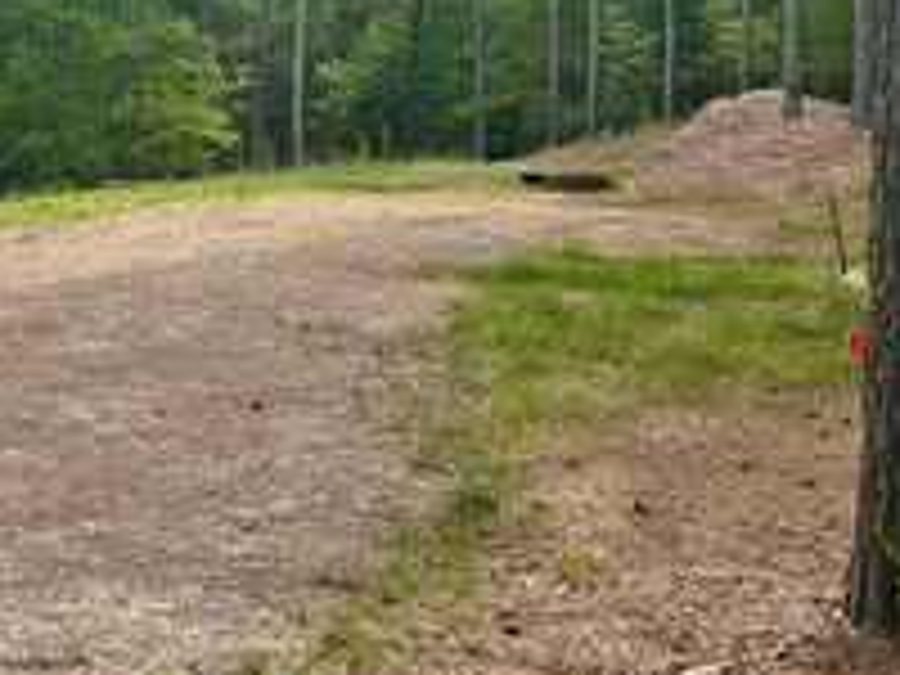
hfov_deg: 29.6
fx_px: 1560
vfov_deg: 24.1
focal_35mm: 60
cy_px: 146
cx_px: -40
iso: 80
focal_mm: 6.86
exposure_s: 1/1949
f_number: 1.78
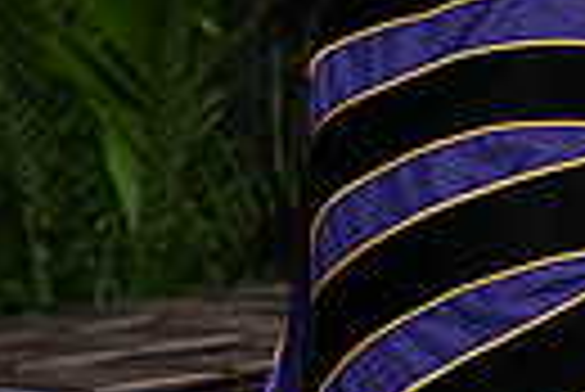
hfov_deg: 6.8
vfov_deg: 4.7
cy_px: -2
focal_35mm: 294
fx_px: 4783
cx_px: 1076
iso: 2000
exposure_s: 1/200
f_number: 5
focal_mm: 66
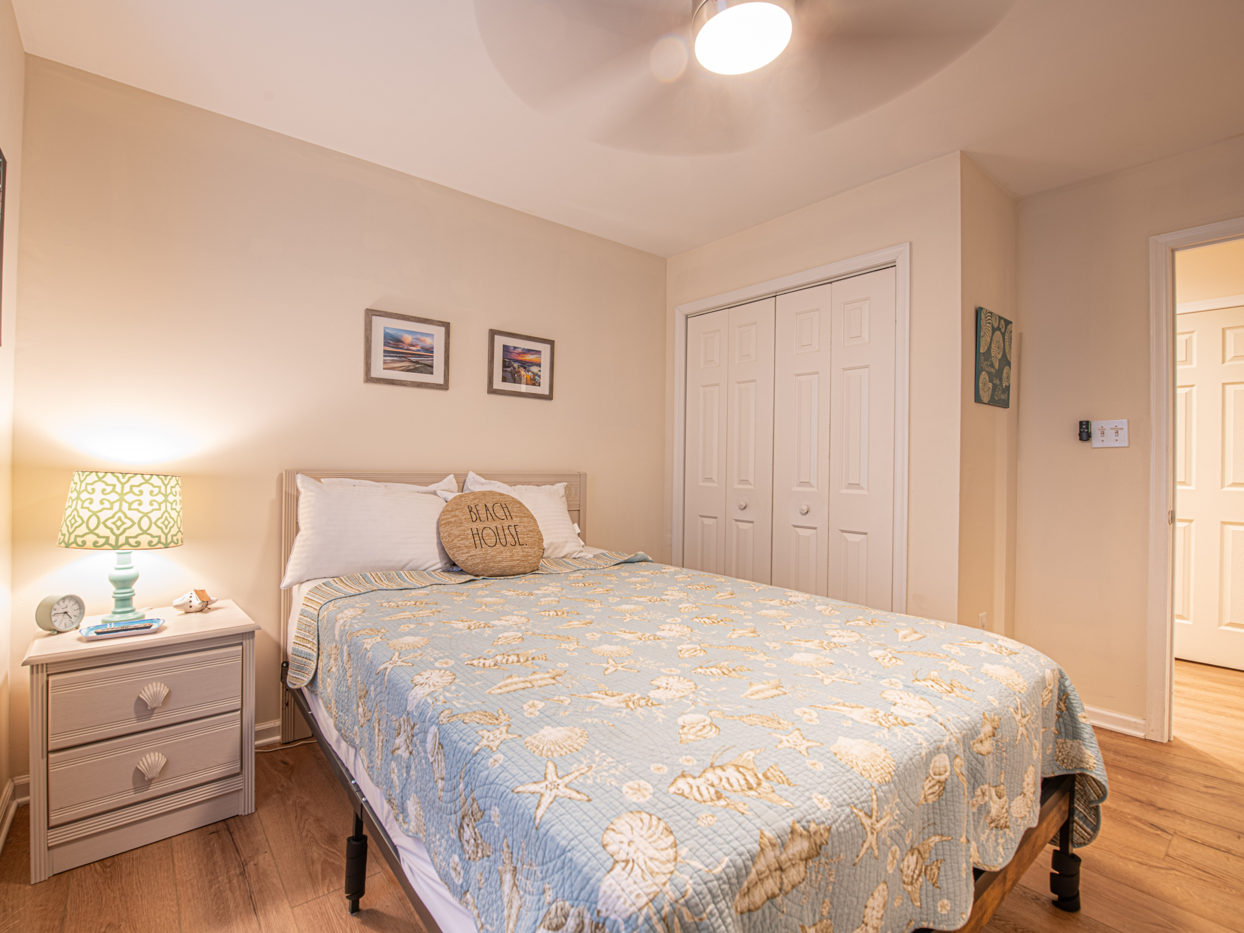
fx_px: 555
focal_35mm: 15
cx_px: 556
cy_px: 466
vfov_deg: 80.1
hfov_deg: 96.2
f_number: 9
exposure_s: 3
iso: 64
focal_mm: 14
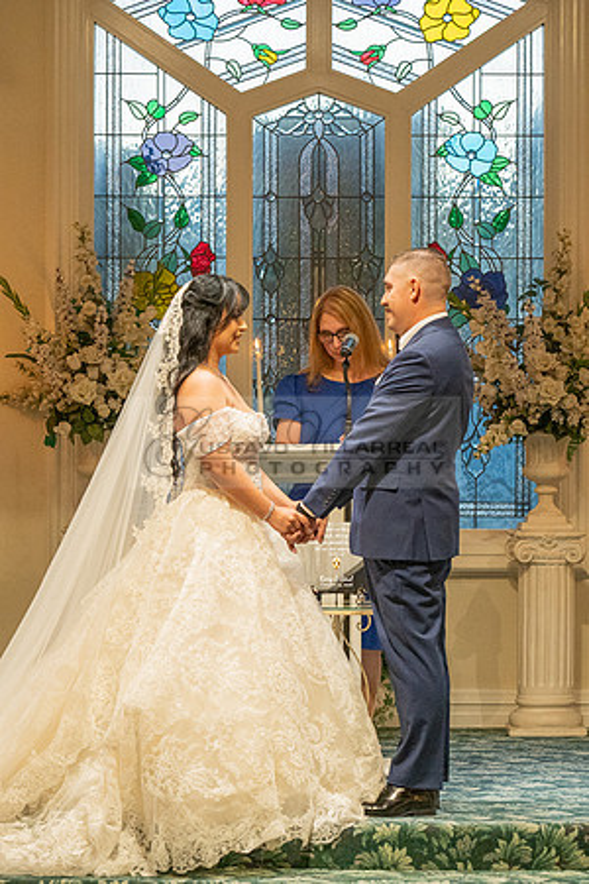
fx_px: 3644
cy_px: 442
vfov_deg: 13.8
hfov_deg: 9.2
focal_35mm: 149
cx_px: 298
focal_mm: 99
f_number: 4
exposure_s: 1/200
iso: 2000
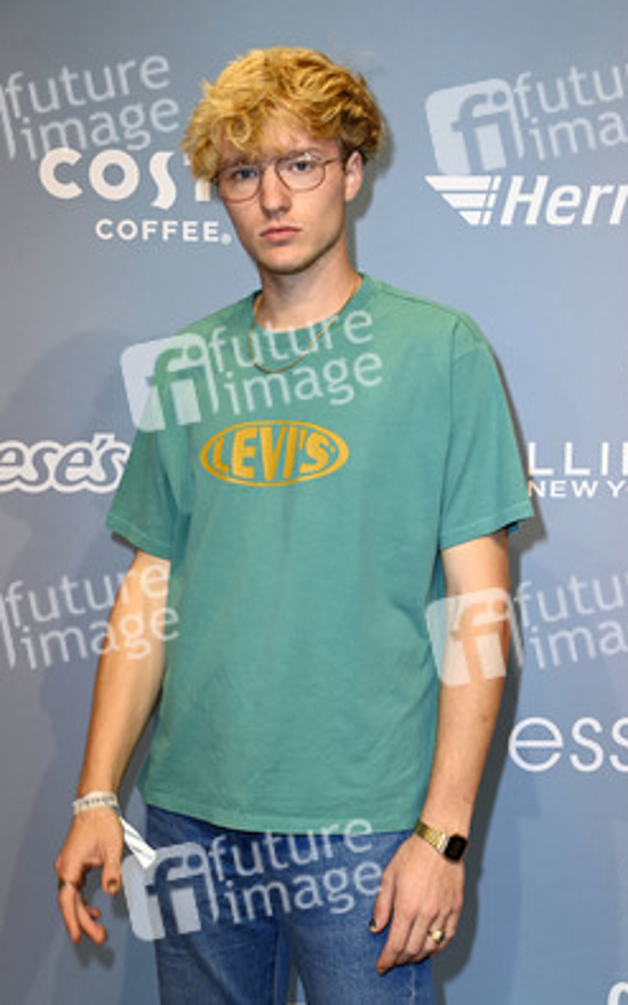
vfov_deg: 32.0
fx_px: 1752
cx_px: 325
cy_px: 499
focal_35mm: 64
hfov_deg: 20.3
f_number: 5.6
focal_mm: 62
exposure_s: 1/160
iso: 400
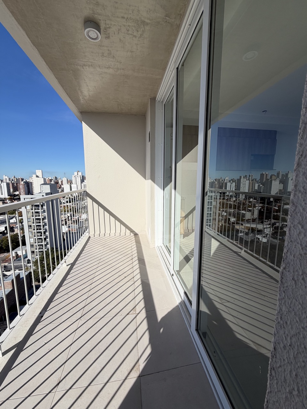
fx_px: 166
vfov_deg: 102.1
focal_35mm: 14
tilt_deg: -8.5
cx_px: 154
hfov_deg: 85.7
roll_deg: +0.2
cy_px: 204
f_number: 2.2
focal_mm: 2.22
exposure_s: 1/1312
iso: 20
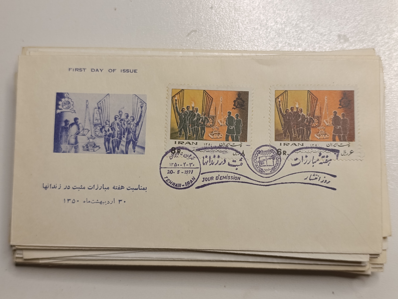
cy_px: 150
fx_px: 530
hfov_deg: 41.2
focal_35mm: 46
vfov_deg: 31.6
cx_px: 199
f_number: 1.65
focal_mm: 6.11
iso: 299
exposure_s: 1/100
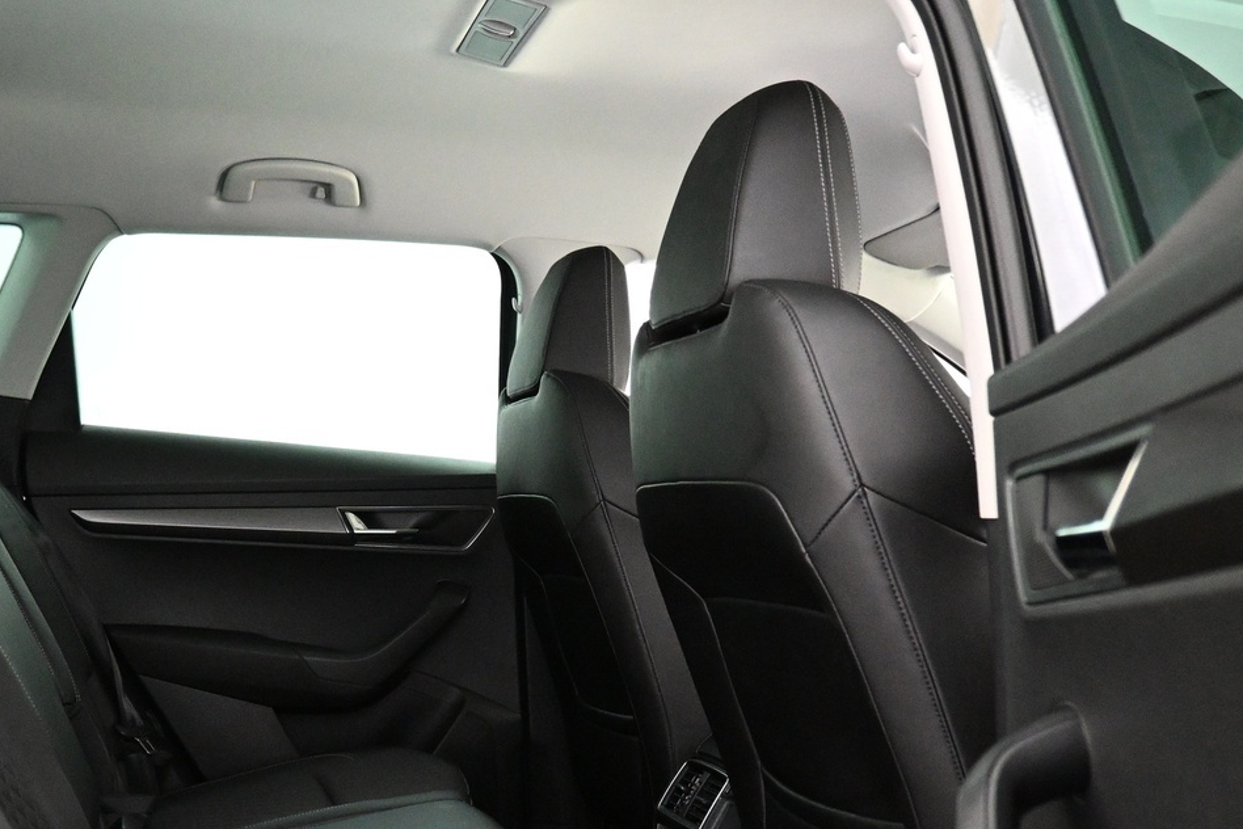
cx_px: 521
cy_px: 652
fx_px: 1416
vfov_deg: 31.8
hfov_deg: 47.2
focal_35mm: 41
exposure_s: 1/40
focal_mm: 16
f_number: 3.5
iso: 4000
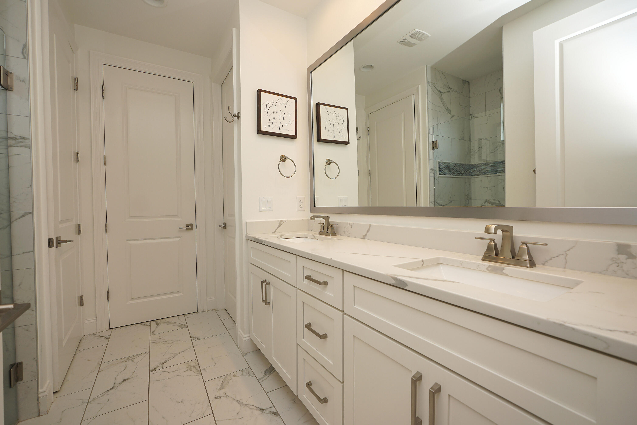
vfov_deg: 77.3
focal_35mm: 15
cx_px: 318
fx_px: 265
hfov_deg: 100.4
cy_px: 212
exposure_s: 1/80
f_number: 4.5
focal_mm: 10
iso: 100
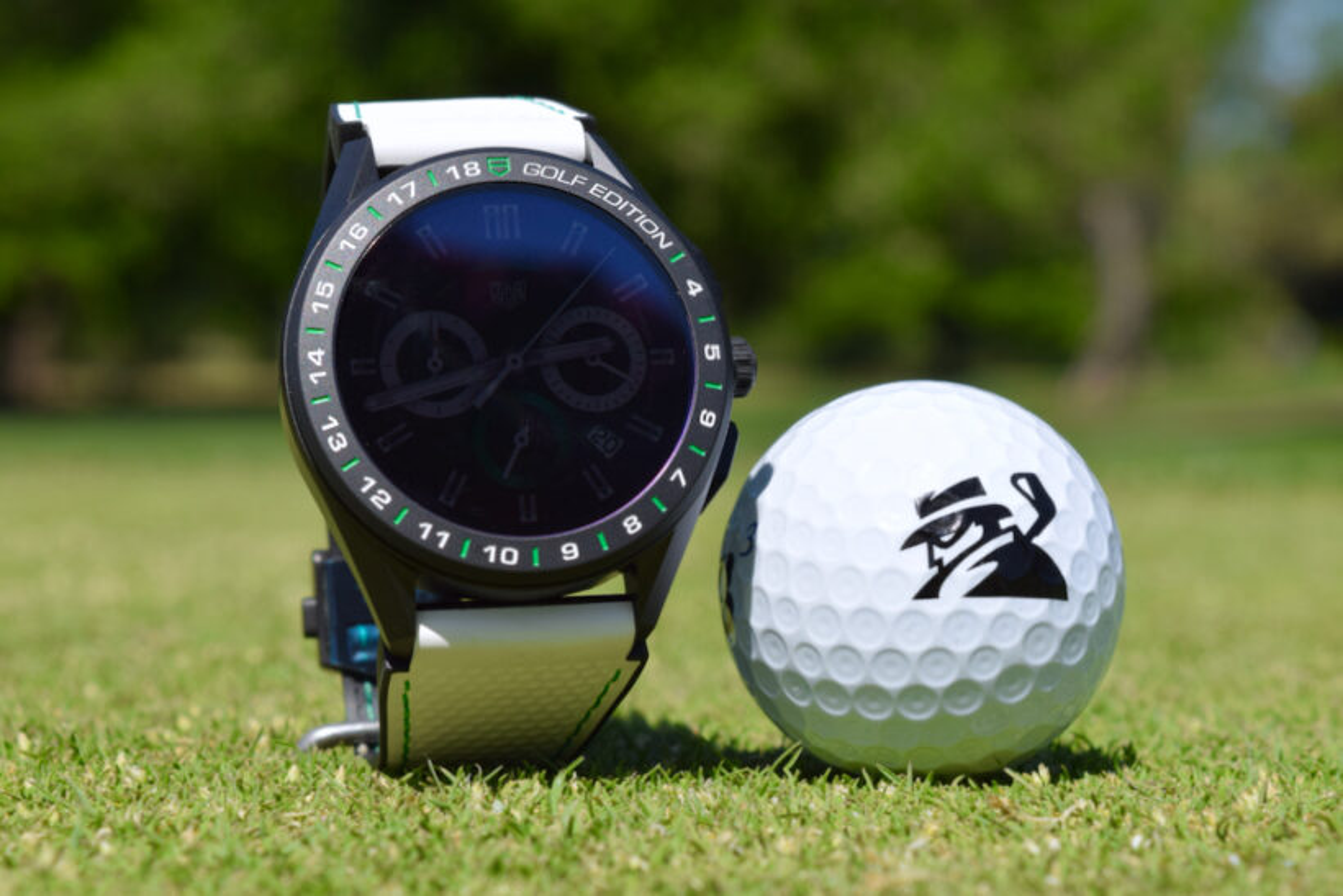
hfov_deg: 24.6
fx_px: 3078
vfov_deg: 16.6
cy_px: 448
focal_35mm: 82
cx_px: 672
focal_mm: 55
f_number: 11
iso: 200
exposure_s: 1/500
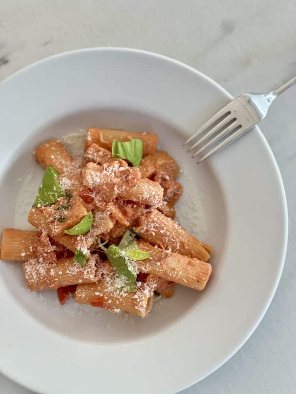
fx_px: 878
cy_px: 197
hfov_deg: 19.1
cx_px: 148
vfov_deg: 25.3
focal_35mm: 77
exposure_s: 1/121
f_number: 2.8
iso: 100
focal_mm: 9
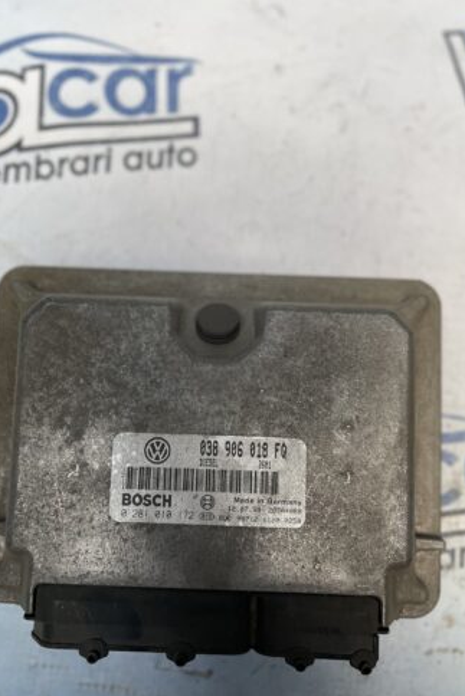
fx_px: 620
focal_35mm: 32
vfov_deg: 58.5
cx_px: 212
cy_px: 399
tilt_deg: -86.9
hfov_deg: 41.1
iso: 80
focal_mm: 5.1
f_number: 1.6
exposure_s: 1/121
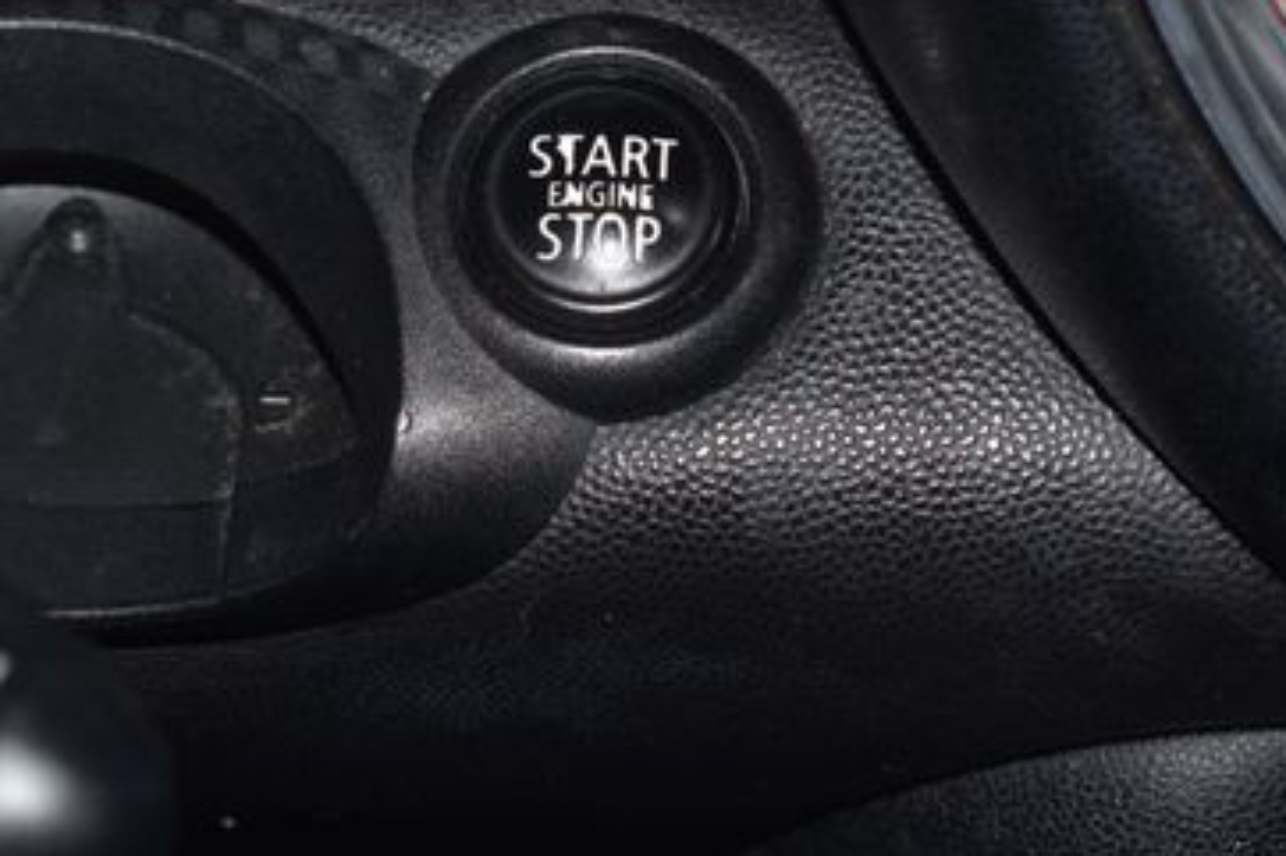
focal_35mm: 146
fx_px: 5209
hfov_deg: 14.1
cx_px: 739
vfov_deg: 9.4
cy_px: 195
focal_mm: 55
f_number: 8
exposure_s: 1/60
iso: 100
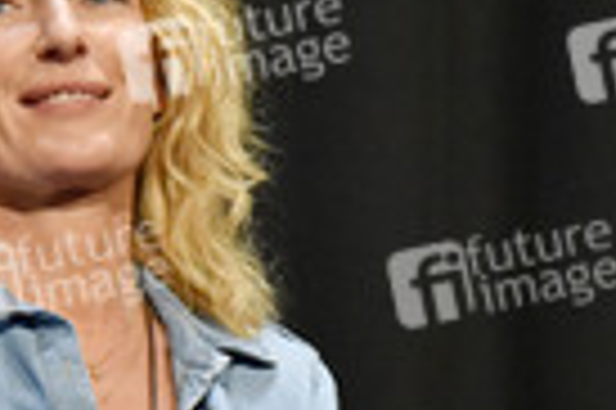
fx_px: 6751
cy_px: 387
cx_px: 115
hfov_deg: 5.2
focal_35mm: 395
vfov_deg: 3.5
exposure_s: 1/100
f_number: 4.5
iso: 6400
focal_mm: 120
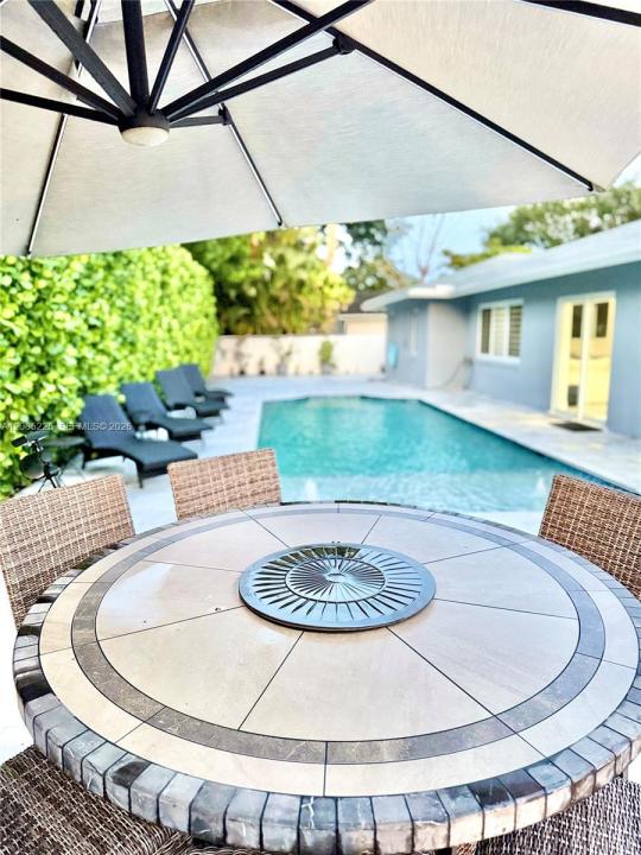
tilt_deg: -8.2
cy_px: 428
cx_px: 320
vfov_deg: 71.6
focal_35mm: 24
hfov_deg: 56.8
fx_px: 593
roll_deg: +0.8
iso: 1000
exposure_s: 1/40
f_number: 1.78
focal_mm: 6.76
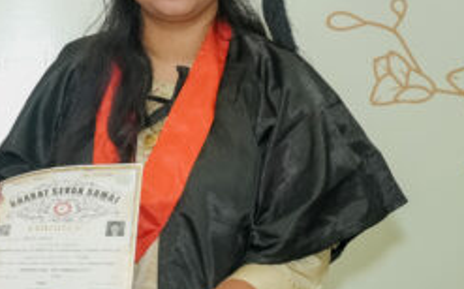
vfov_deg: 6.9
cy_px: 101
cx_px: 51
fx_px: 2401
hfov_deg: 11.0
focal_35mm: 190
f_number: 5.6
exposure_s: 1/125
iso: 800
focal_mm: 60
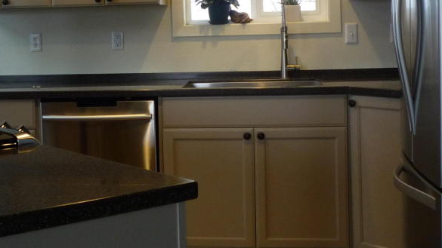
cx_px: 162
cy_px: 30
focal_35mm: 61
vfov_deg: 19.4
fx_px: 715
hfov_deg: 34.2
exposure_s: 1/30
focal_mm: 5.2
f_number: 3.3
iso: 200
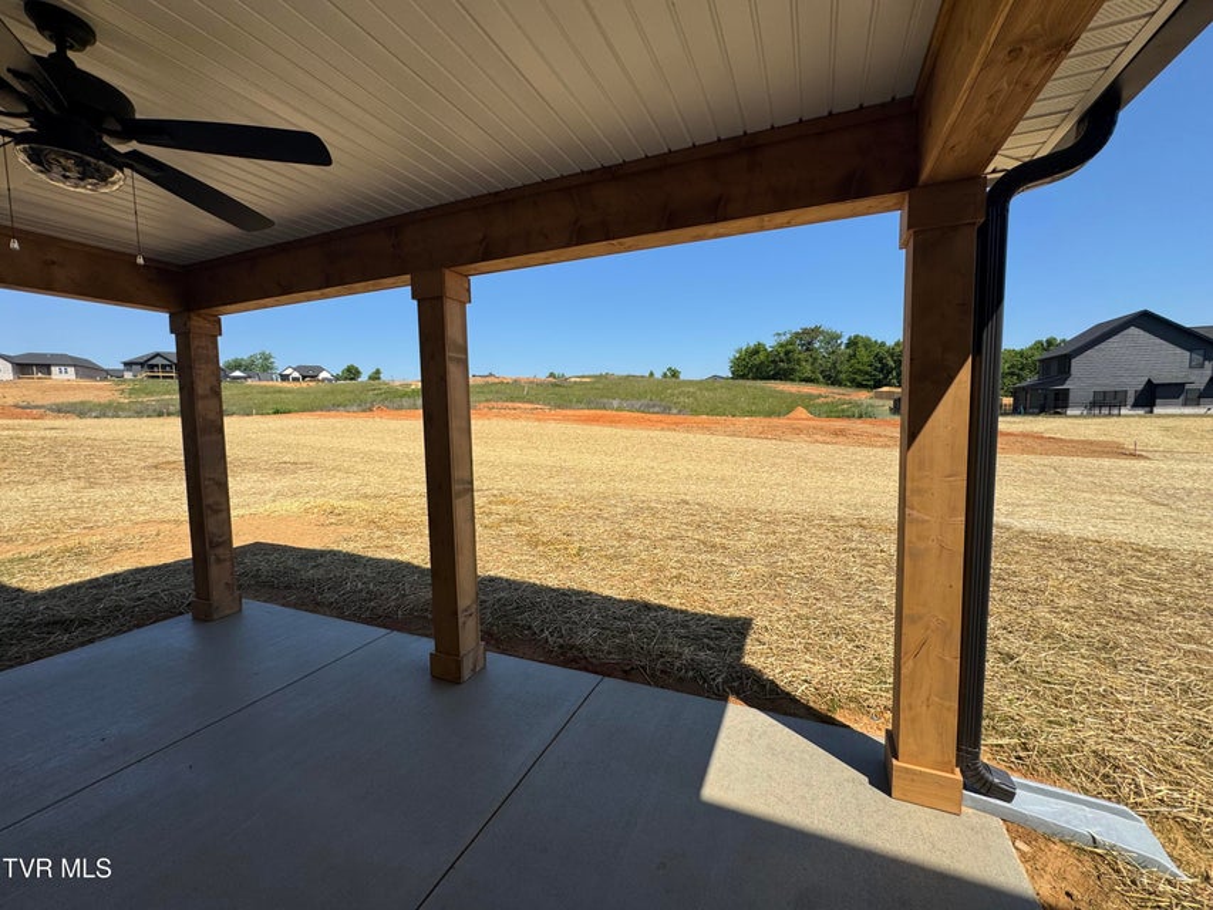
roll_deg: +0.5
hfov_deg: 102.1
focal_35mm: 14
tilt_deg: -5.0
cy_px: 455
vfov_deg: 85.7
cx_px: 606
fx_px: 491
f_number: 2.2
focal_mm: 2.22
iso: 50
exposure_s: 1/2415
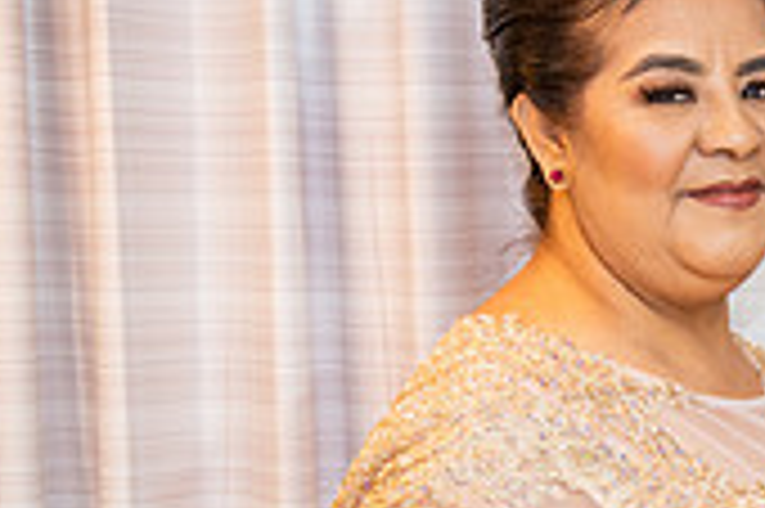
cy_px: 501
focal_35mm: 164
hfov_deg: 11.8
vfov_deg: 8.3
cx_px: 1233
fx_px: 3482
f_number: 2.8
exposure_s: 1/100
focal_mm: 48
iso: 320
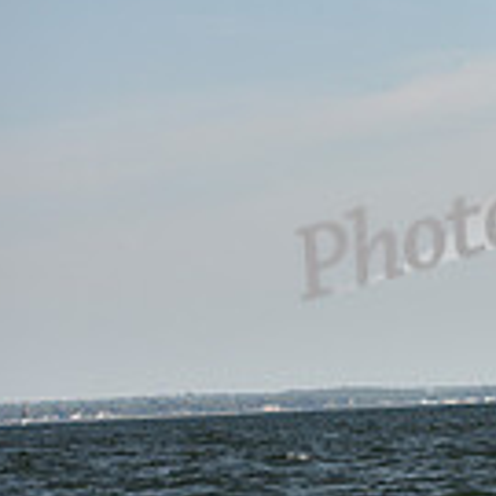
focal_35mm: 256
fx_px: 4150
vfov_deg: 6.8
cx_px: 1007
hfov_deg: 6.6
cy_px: 344
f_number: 4.5
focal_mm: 70
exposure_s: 1/800
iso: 250
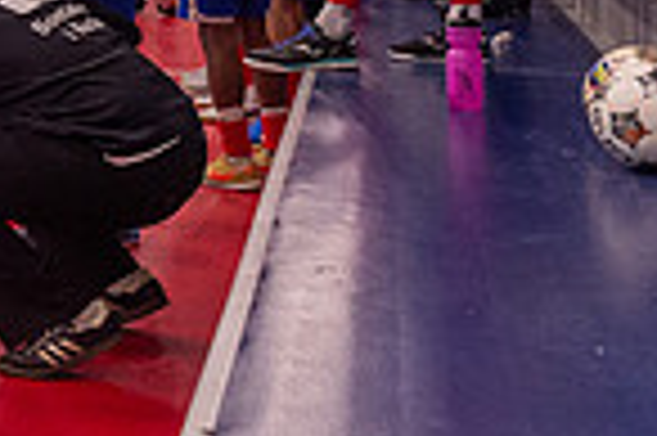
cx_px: -504
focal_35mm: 100
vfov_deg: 13.2
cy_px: -112
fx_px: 1823
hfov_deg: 17.0
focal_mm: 24
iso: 4000
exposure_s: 1/500
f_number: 3.5
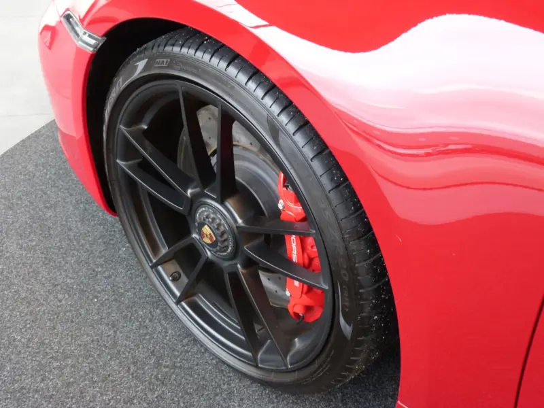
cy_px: 204
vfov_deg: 36.8
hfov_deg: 47.9
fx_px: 613
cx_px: 272
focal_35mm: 39
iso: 200
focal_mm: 7.1
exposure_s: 1/13
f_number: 3.1
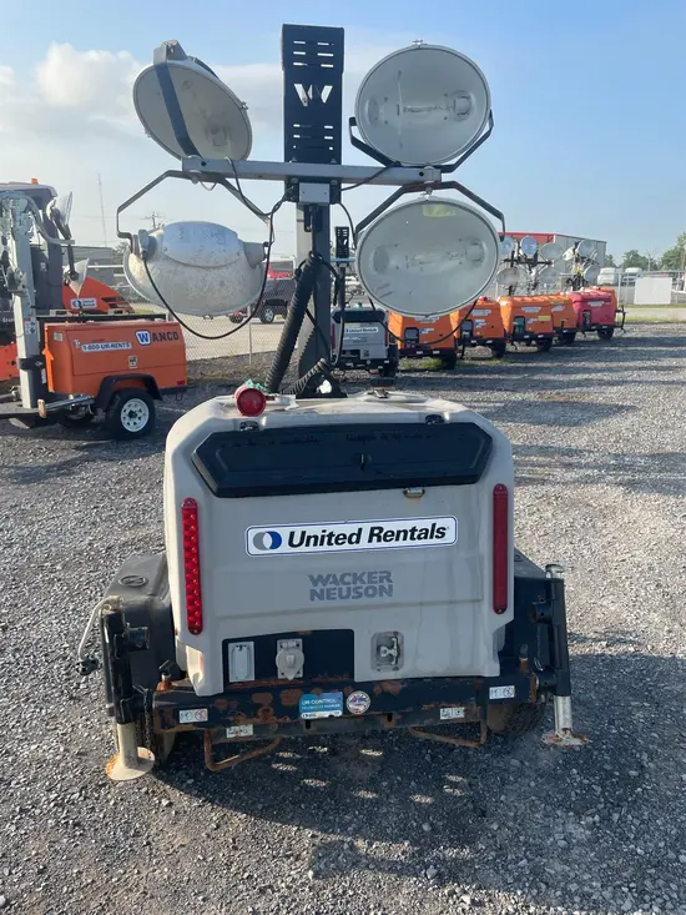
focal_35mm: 26
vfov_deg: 67.3
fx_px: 687
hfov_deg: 53.1
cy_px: 458
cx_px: 343
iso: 50
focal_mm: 4.2
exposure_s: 1/1742
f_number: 1.6
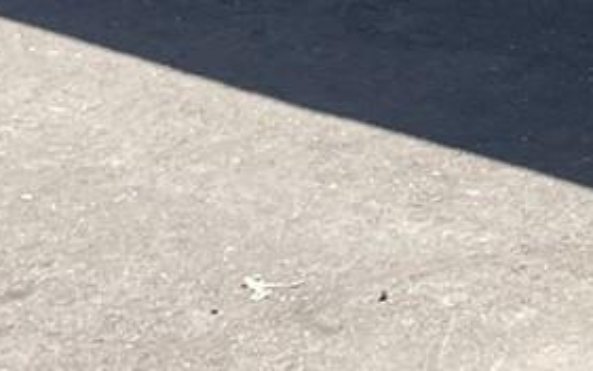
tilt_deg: -1.8
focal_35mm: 157
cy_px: -658
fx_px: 2539
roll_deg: -0.2
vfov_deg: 7.5
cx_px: 1405
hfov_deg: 11.2
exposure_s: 1/1233
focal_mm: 4.2
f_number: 1.6
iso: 32
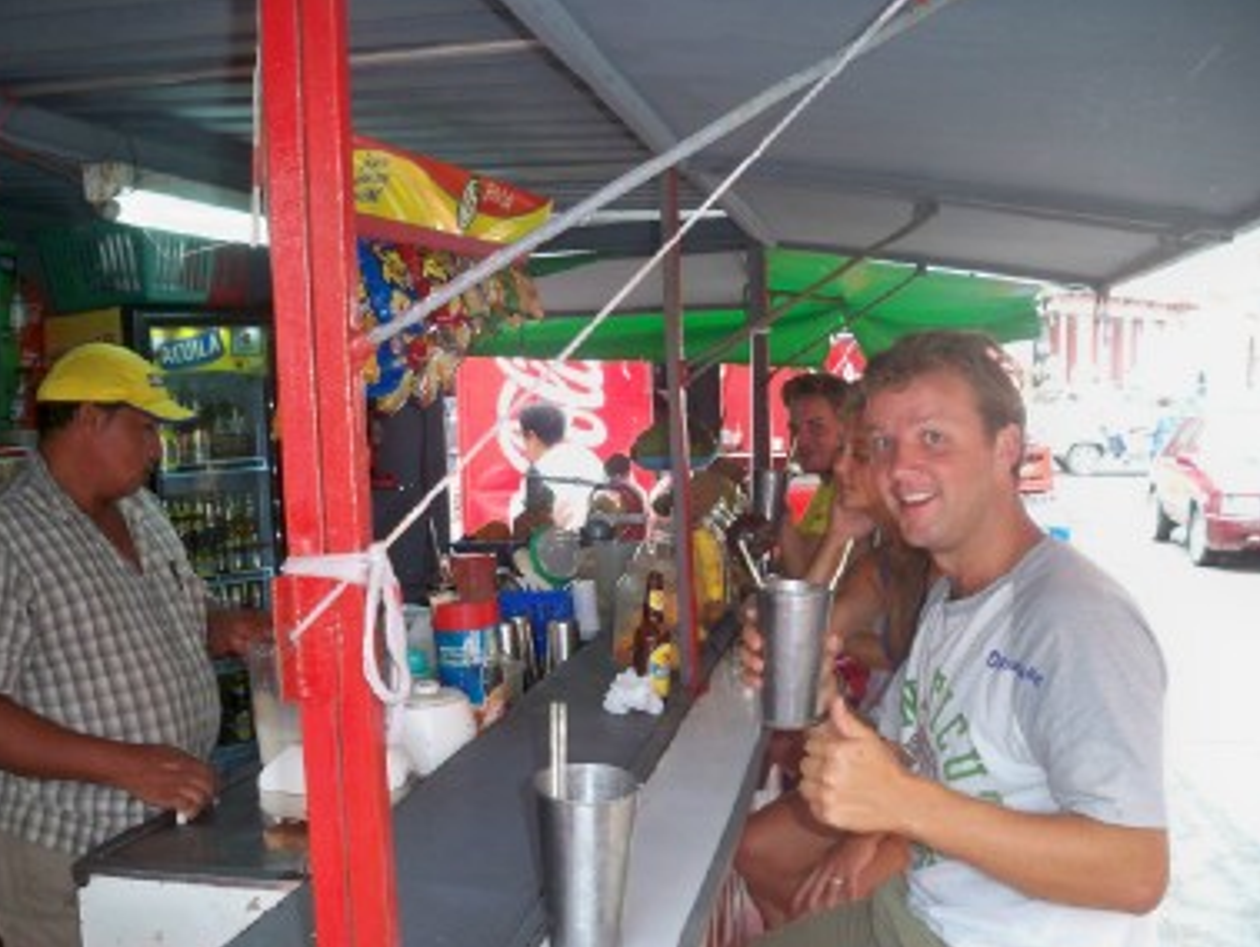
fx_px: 1348
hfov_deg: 50.1
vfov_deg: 38.7
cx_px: 597
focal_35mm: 37
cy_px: 490
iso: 200
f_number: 3.1
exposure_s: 1/60
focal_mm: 6.3
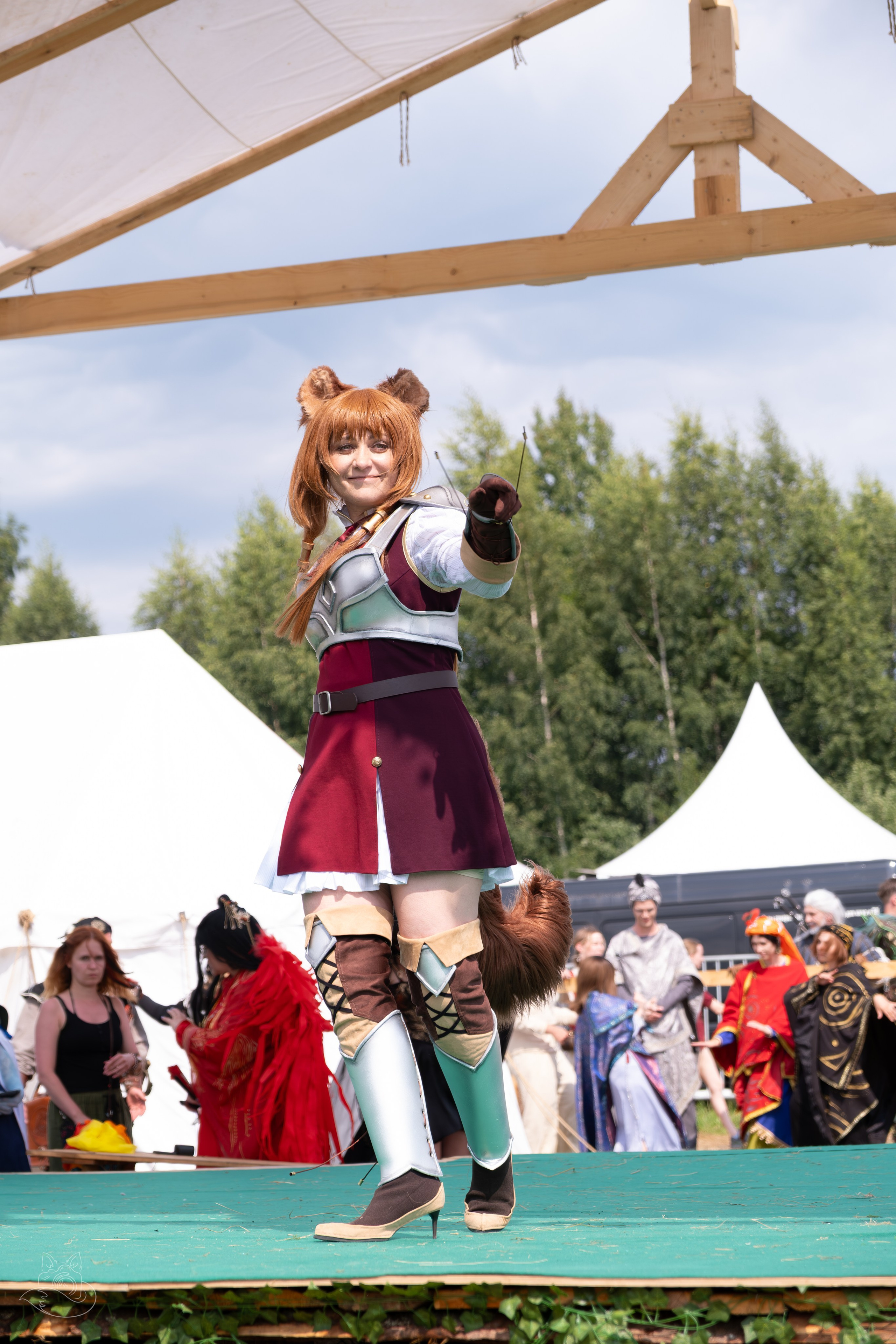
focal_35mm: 83
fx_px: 3098
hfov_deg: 16.5
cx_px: 448
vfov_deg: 24.5
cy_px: 672
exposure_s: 1/1000
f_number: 4
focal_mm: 55
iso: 160
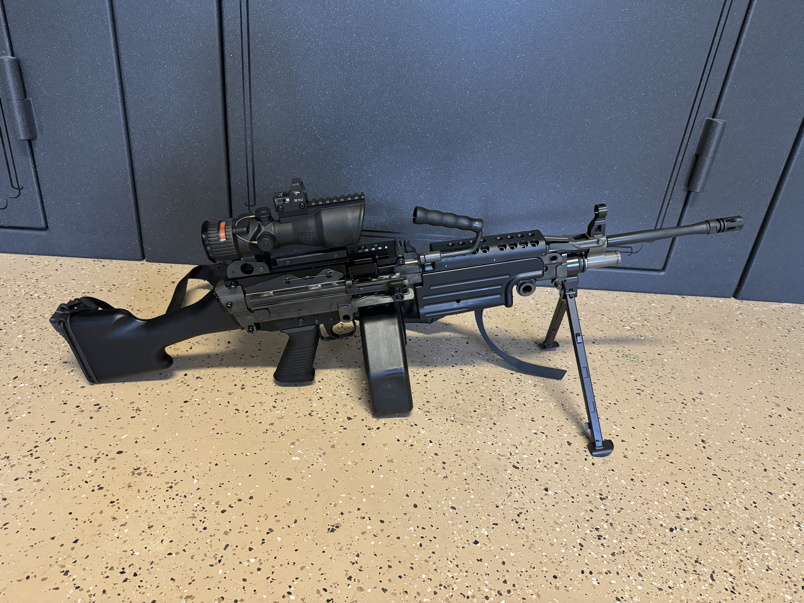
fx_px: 557
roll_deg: -6.9
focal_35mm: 24
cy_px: 302
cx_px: 402
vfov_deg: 56.8
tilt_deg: -27.5
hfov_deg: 71.6
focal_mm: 6.76
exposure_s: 1/60
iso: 640
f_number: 1.78
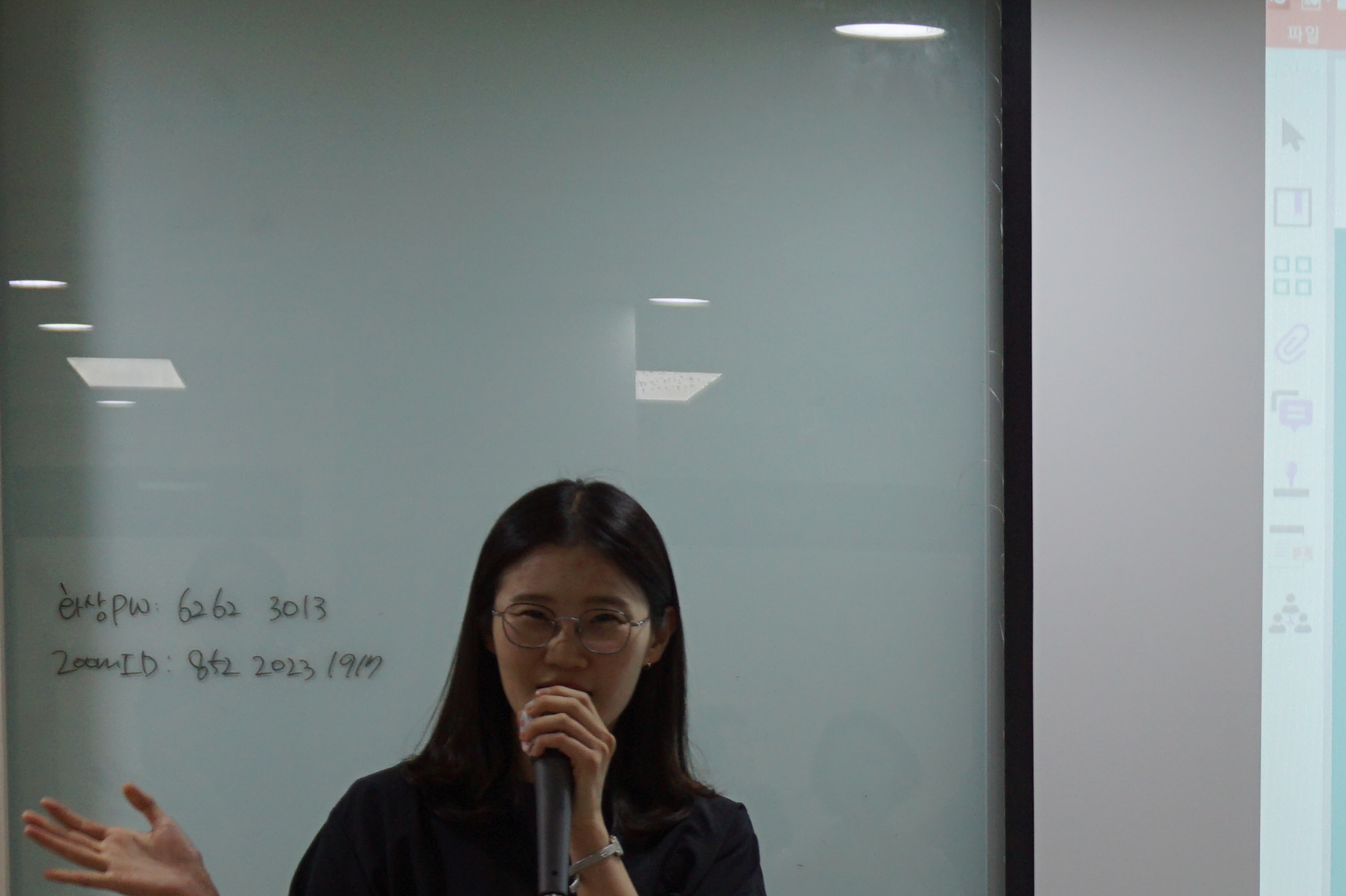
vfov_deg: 10.6
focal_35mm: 127
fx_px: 4747
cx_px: 1456
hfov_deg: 15.7
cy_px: 1096
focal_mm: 26
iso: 200
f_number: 4.5
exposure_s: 1/60
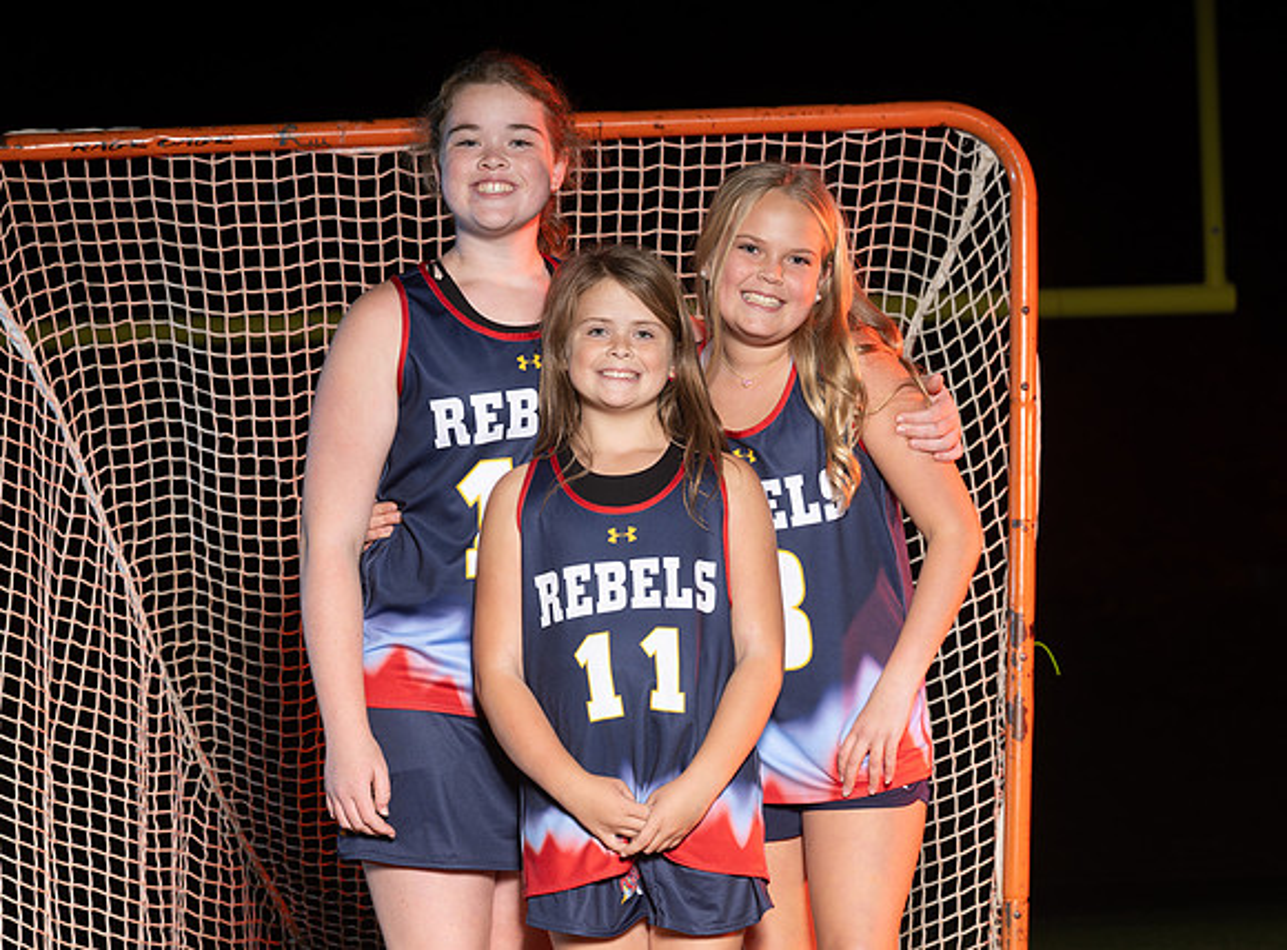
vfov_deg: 11.1
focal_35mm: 132
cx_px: 707
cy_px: 543
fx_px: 4870
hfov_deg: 15.1
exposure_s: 1/200
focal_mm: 99
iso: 64
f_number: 8
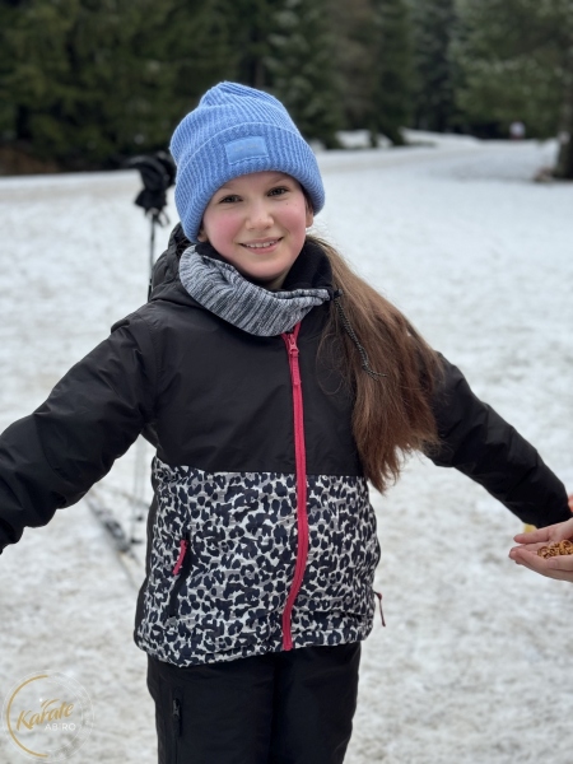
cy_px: 382
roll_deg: -1.6
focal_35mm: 48
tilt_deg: -14.0
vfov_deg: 39.7
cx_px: 286
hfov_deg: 30.3
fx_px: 1059
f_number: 1.78
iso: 64
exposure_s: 1/604
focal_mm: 6.86
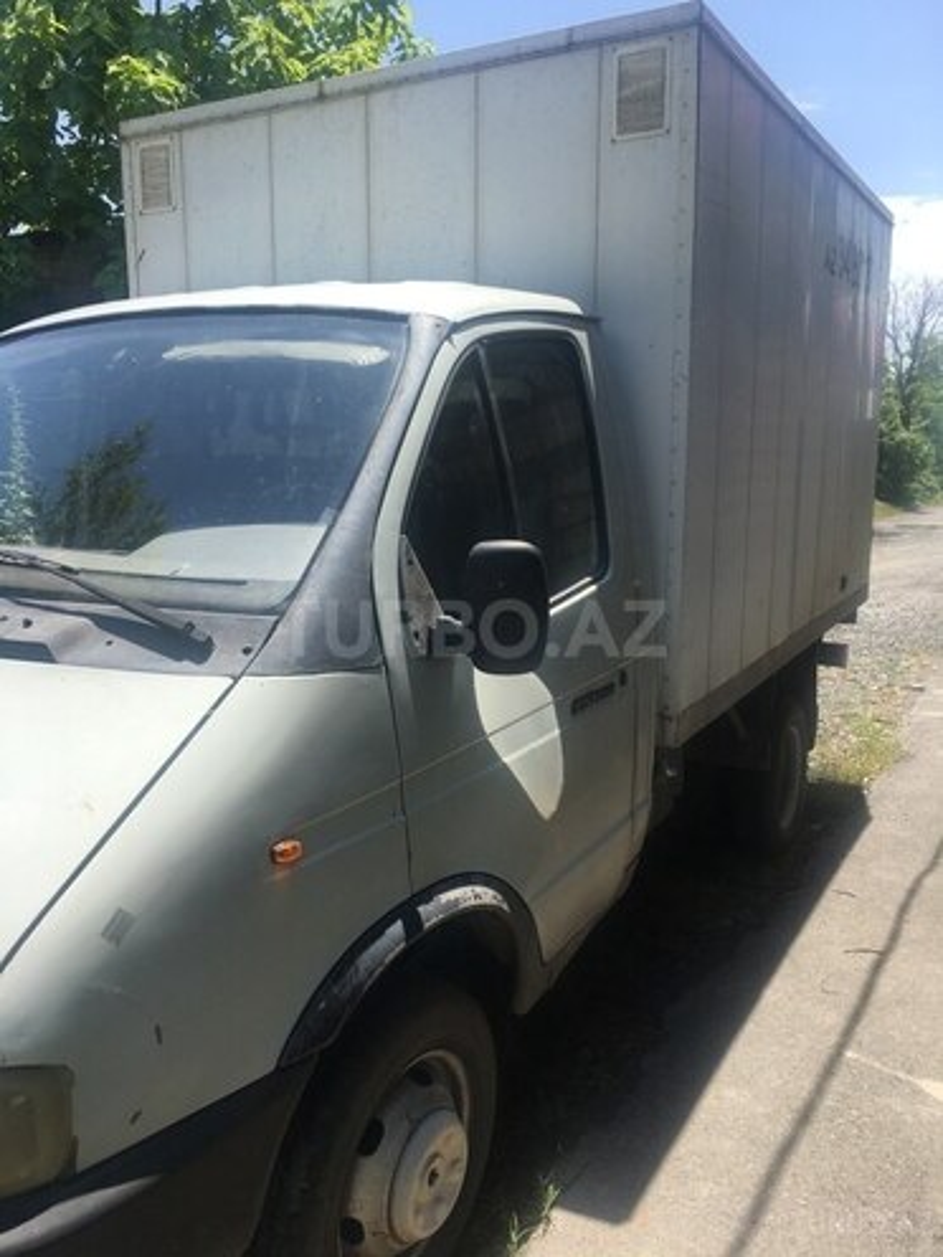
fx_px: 1053
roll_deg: -1.4
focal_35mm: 29
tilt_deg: -7.6
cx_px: 472
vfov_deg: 61.7
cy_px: 628
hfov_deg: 48.2
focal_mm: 4.15
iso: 25
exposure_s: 1/855
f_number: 2.2
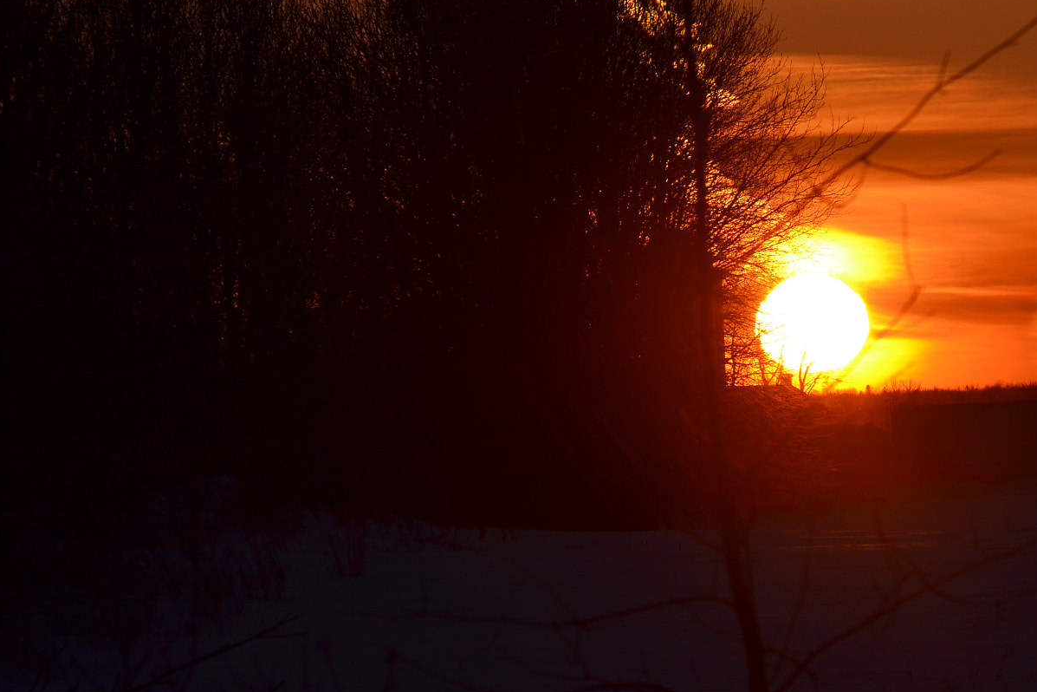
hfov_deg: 5.1
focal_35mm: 401
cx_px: 661
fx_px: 11550
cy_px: 451
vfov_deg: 3.4
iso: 100
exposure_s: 1/1000
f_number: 8
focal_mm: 200
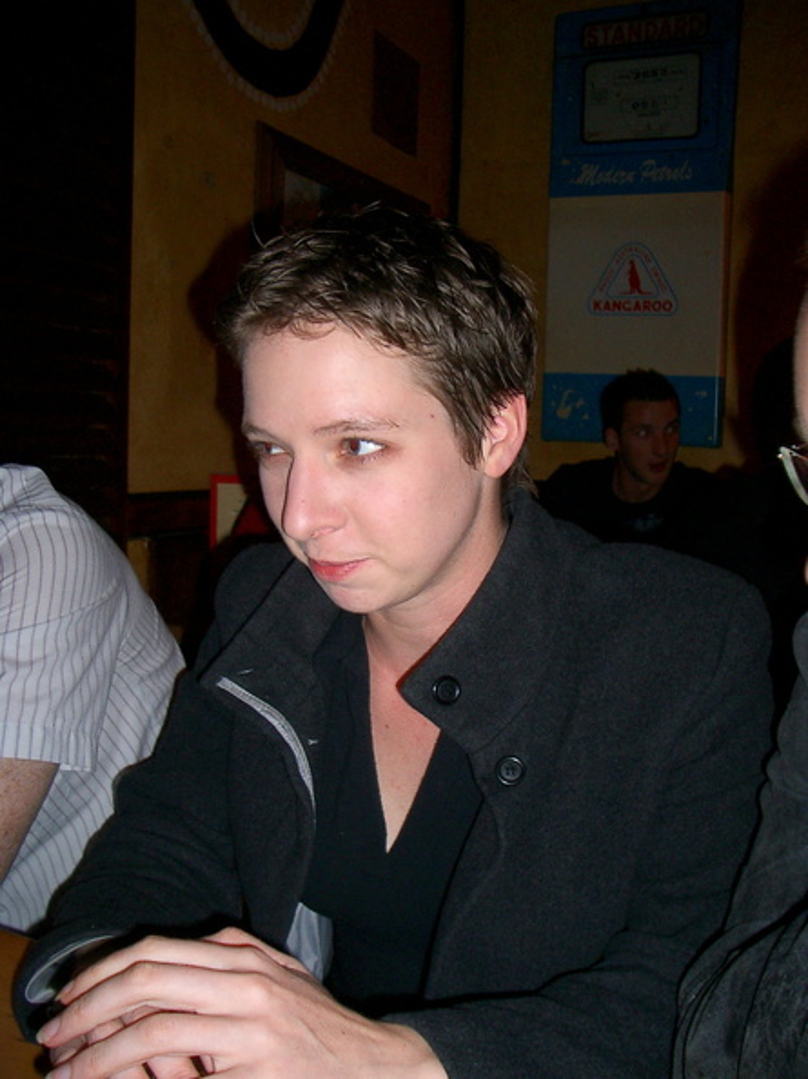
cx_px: 404
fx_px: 1090
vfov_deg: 52.6
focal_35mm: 35
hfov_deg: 40.7
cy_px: 540
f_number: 2.6
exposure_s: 1/40
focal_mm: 5.8
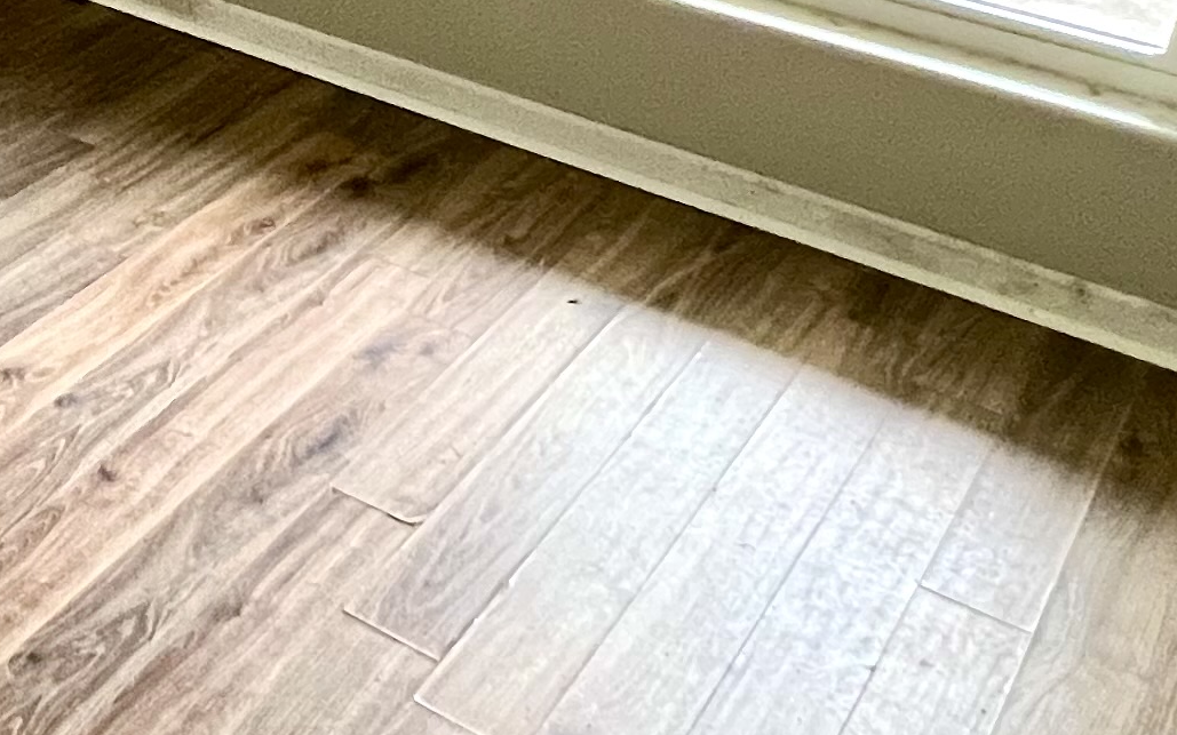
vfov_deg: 23.2
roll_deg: -0.6
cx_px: -86
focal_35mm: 54
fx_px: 1732
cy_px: 43
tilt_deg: -26.8
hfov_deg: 33.3
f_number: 1.8
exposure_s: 1/60
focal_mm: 1.57
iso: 320
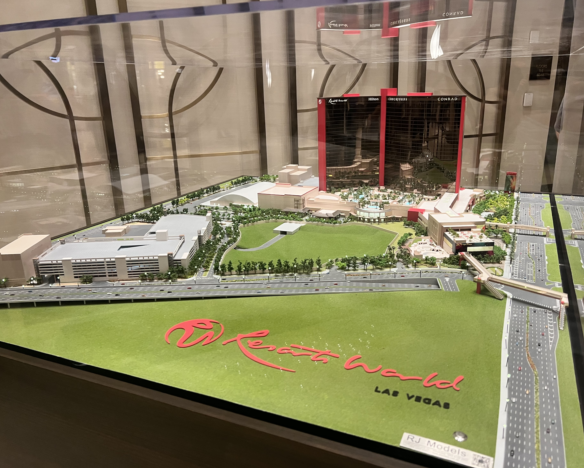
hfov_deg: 62.1
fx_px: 484
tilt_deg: -18.6
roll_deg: +0.8
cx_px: 312
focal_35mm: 28
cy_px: 230
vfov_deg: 51.5
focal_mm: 5.7
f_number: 1.5
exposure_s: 1/60
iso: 125
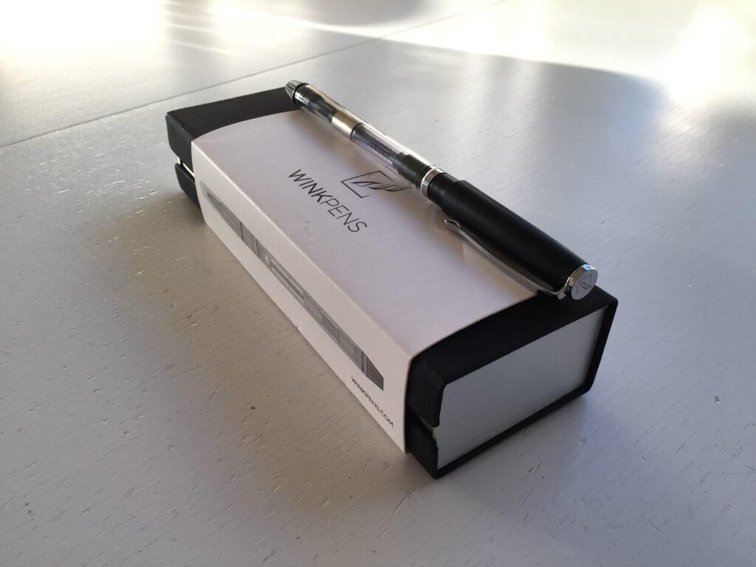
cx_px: 378
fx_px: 633
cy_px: 284
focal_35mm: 29
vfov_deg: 48.2
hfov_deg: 61.7
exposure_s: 1/124
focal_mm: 4.15
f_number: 2.2
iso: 32
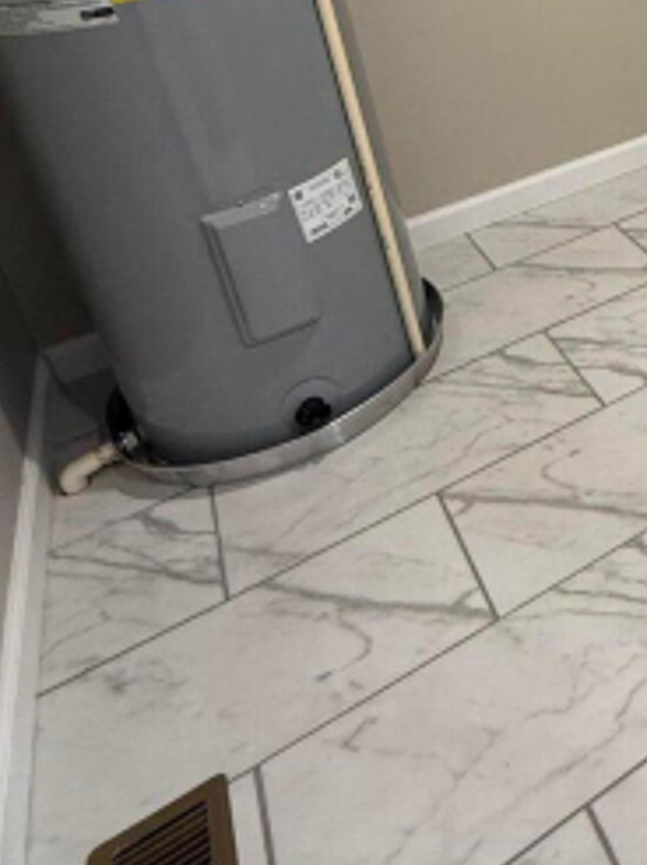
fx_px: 949
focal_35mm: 38
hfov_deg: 30.9
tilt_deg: -18.8
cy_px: 55
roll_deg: +5.2
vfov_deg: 43.8
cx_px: 805
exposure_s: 1/60
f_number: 2.2
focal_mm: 2.22
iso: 320
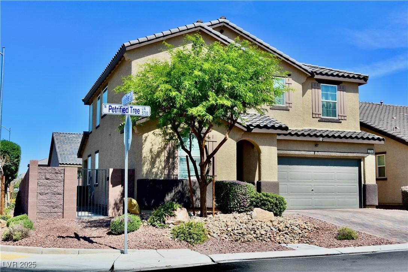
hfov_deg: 46.4
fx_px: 476
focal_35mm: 42
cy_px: 136
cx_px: 204
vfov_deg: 31.9
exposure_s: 1/500
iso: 220
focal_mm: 28
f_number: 8
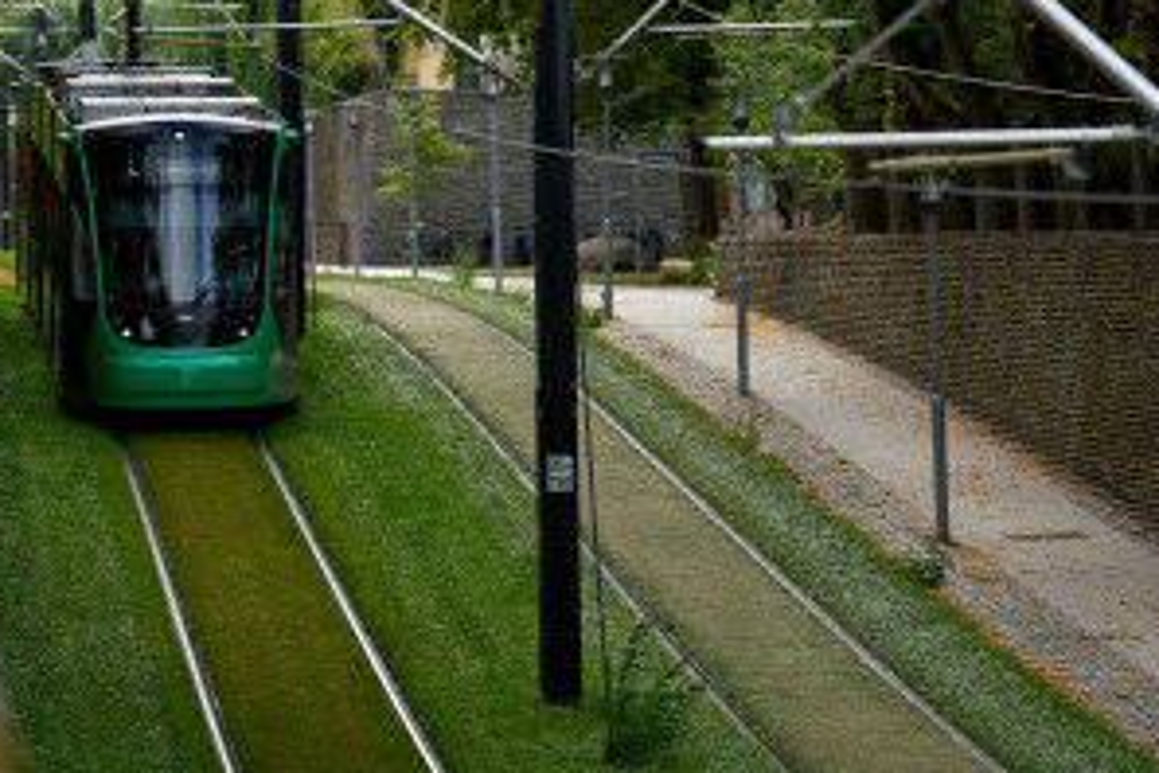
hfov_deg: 6.8
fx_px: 9754
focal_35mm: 303
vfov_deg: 4.5
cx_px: 324
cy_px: 361
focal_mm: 180
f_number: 4.5
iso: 320
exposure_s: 1/1000
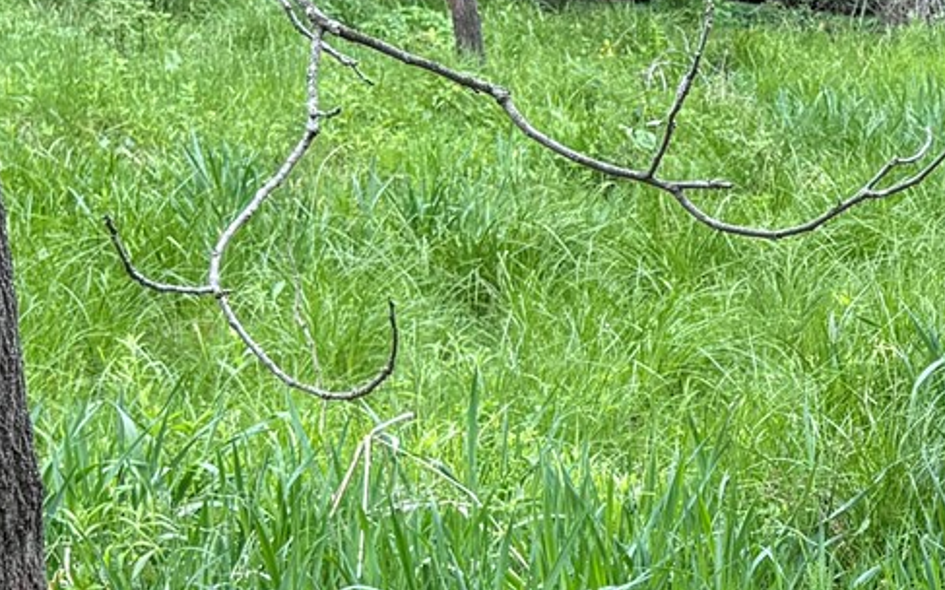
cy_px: 530
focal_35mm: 107
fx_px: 2755
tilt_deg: -13.8
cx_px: 1440
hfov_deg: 17.4
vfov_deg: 12.1
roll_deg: +0.6
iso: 64
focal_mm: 6.76
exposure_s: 1/222
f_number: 1.78
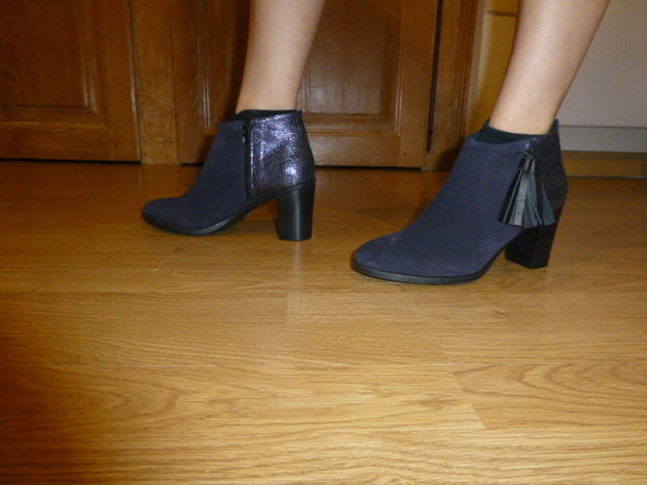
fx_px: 449
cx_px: 324
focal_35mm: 24
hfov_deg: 71.6
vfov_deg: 56.8
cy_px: 242
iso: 800
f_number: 3.3
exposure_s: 1/40
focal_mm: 4.3
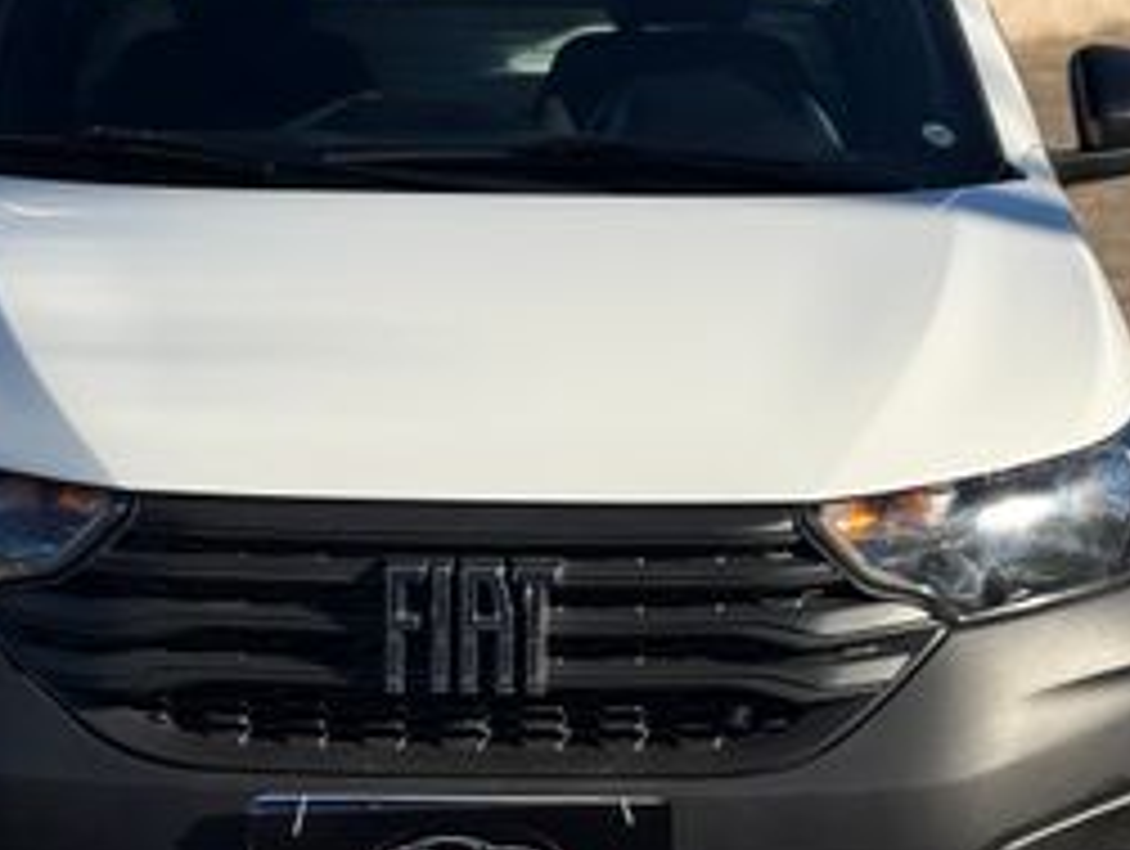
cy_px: 310
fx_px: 2942
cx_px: 468
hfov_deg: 21.7
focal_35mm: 90
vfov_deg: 16.4
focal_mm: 6.76
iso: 64
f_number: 1.78
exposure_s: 1/5208
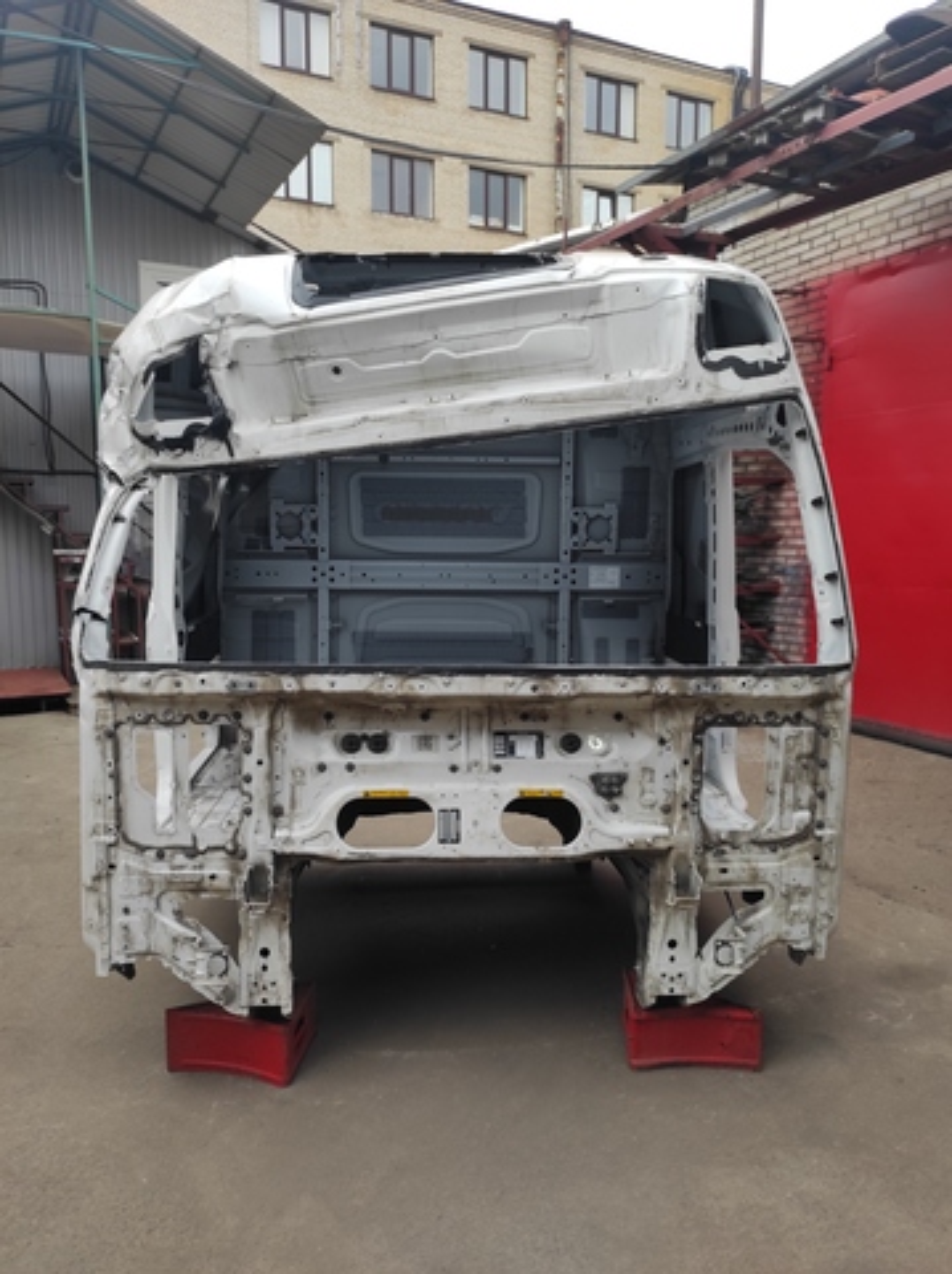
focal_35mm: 25
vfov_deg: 69.4
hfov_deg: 54.8
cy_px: 637
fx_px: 918
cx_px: 476
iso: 100
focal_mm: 5.43
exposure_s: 1/103
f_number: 1.89
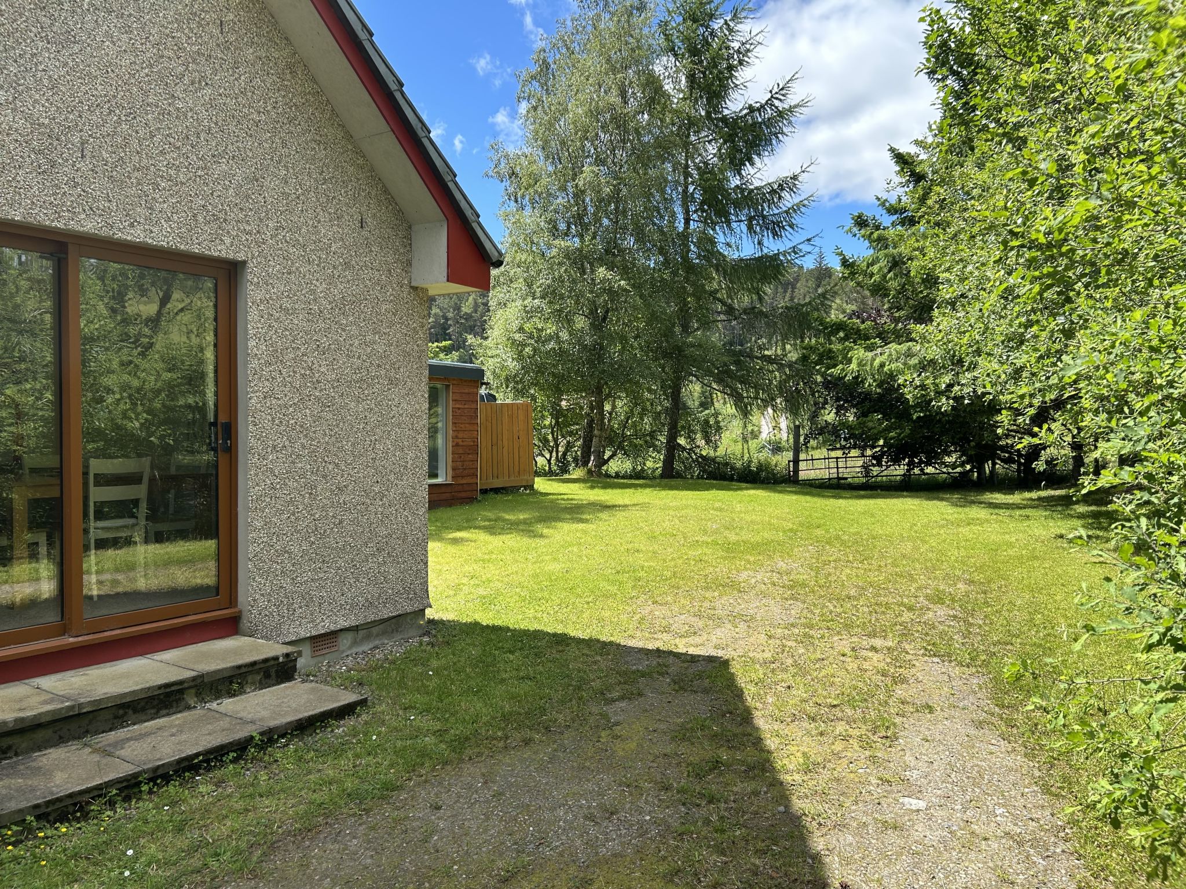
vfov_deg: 53.1
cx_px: 593
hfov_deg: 67.3
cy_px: 444
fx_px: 891
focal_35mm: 26
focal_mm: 5.7
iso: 50
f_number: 1.5
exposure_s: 1/1724
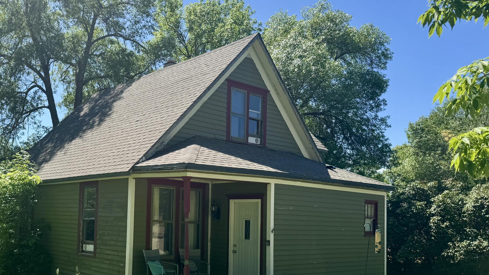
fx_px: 467
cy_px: 194
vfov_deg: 32.4
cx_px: 158
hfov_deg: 54.0
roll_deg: -2.7
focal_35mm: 36
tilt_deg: +4.5
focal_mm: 6.76
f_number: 1.78
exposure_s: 1/2604
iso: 80
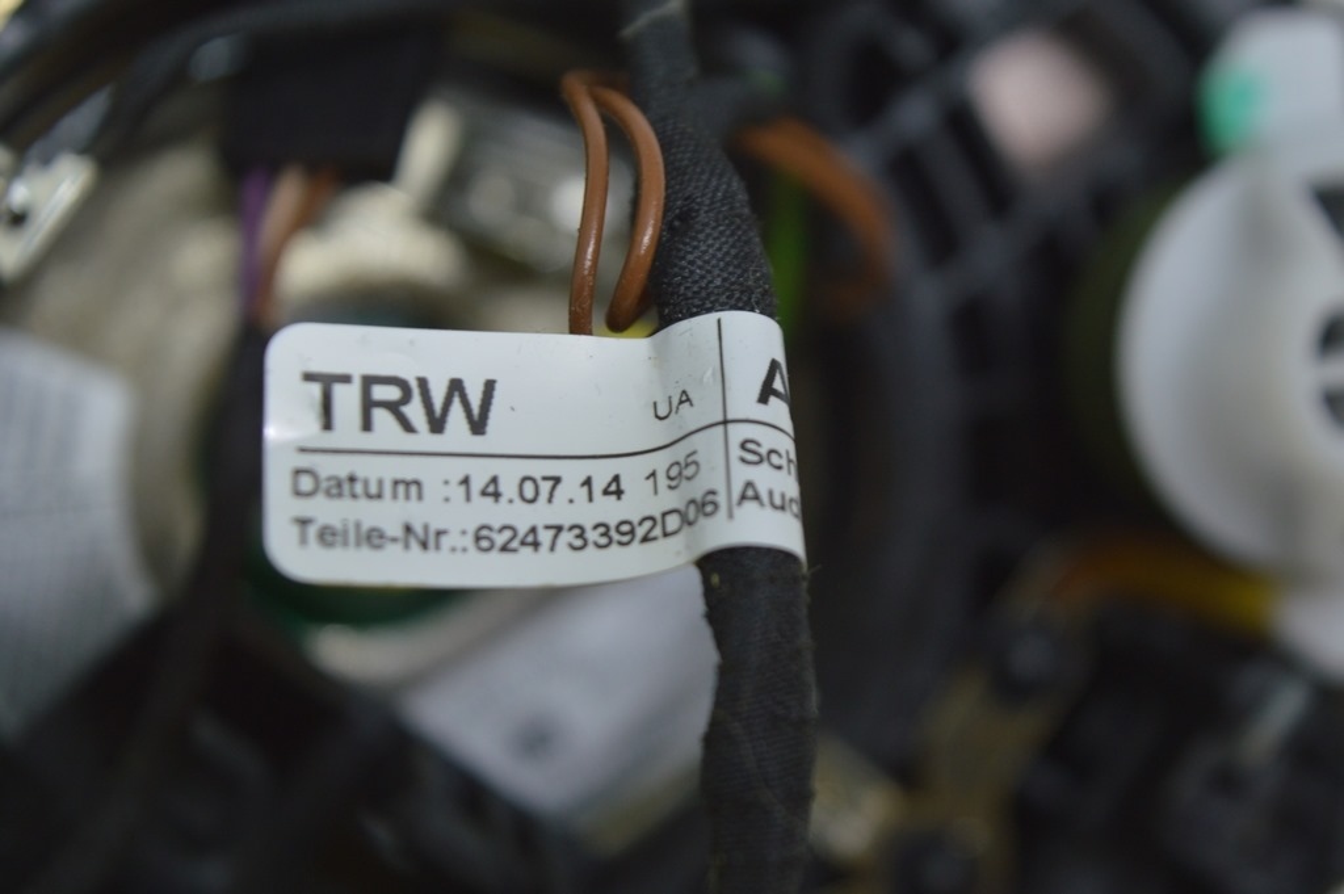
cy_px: 447
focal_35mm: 82
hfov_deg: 24.6
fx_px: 3077
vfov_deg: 16.5
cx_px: 672
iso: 400
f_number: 5.6
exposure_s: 1/40
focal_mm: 55
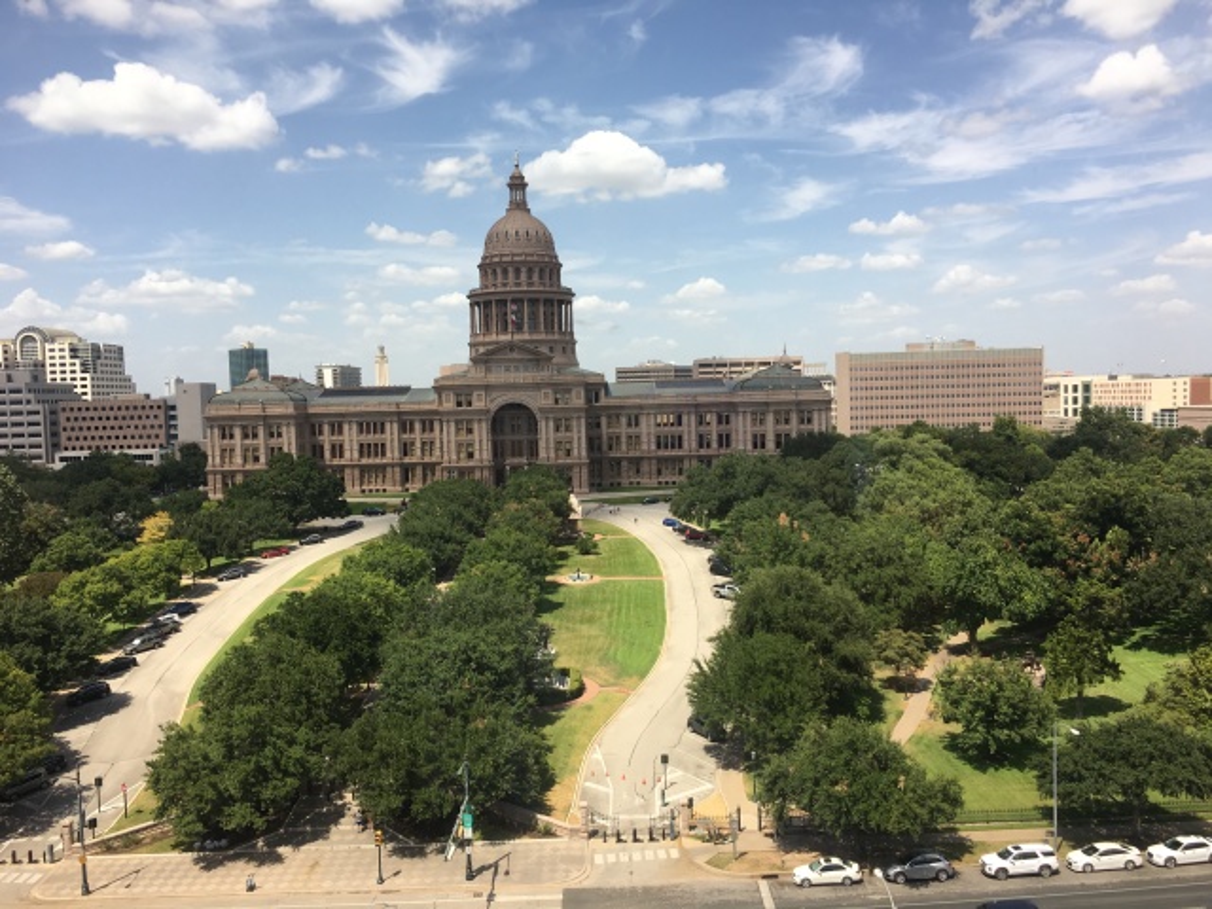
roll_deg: +2.2
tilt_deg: -3.5
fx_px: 1015
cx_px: 606
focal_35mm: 29
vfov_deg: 48.2
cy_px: 454
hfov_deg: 61.7
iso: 25
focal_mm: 4.15
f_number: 2.2
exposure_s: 1/569
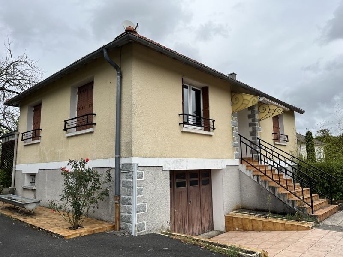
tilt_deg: +7.8
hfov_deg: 67.3
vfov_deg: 53.1
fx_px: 258
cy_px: 128
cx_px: 172
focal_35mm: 26
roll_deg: +1.5
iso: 50
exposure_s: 1/3876
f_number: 1.6
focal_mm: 5.1
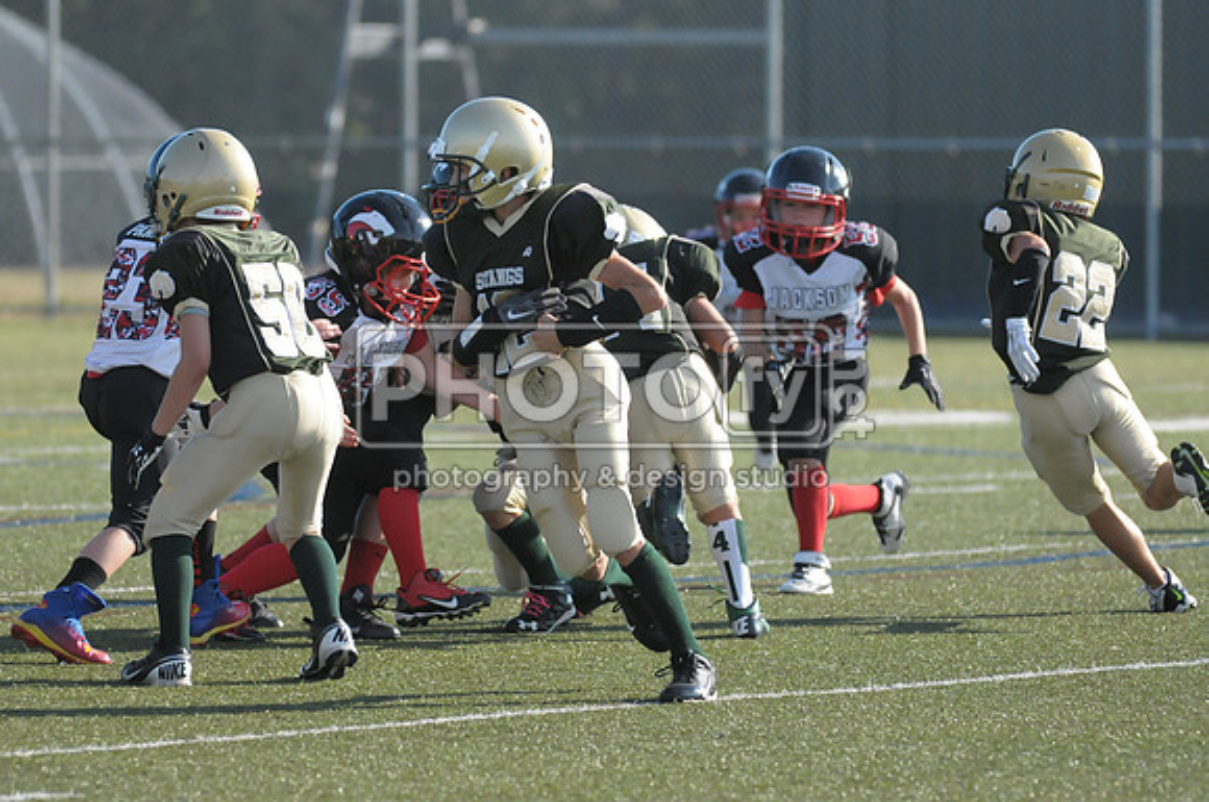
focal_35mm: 330
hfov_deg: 6.3
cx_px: 604
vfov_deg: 4.2
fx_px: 11067
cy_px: 401
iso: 1600
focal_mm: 220
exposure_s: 1/5000
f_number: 4
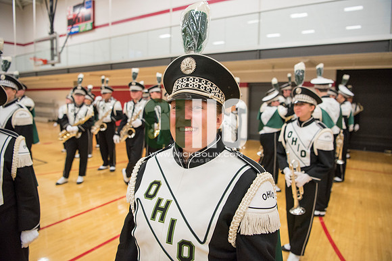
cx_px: 196
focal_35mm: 24
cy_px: 130
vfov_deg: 53.2
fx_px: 261
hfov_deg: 73.7
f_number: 3.2
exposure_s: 1/320
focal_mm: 24
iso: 2000
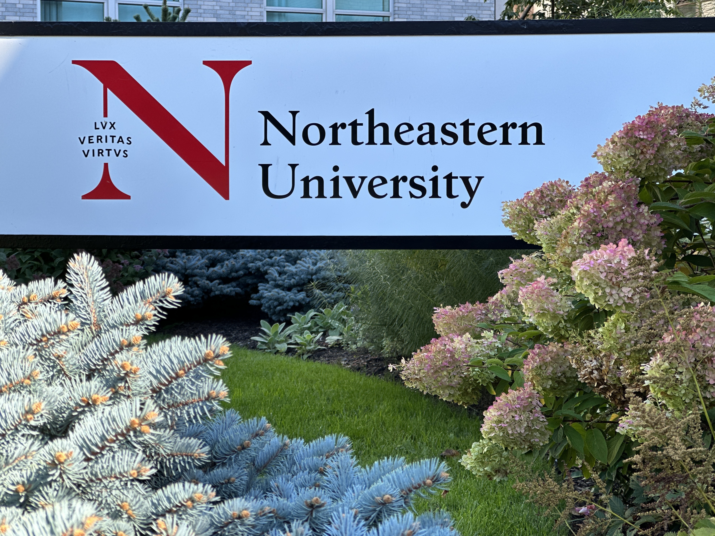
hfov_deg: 25.3
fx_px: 1590
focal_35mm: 77
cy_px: 268
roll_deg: -0.4
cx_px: 358
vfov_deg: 19.1
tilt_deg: -1.8
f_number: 2.8
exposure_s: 1/121
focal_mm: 9
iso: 25
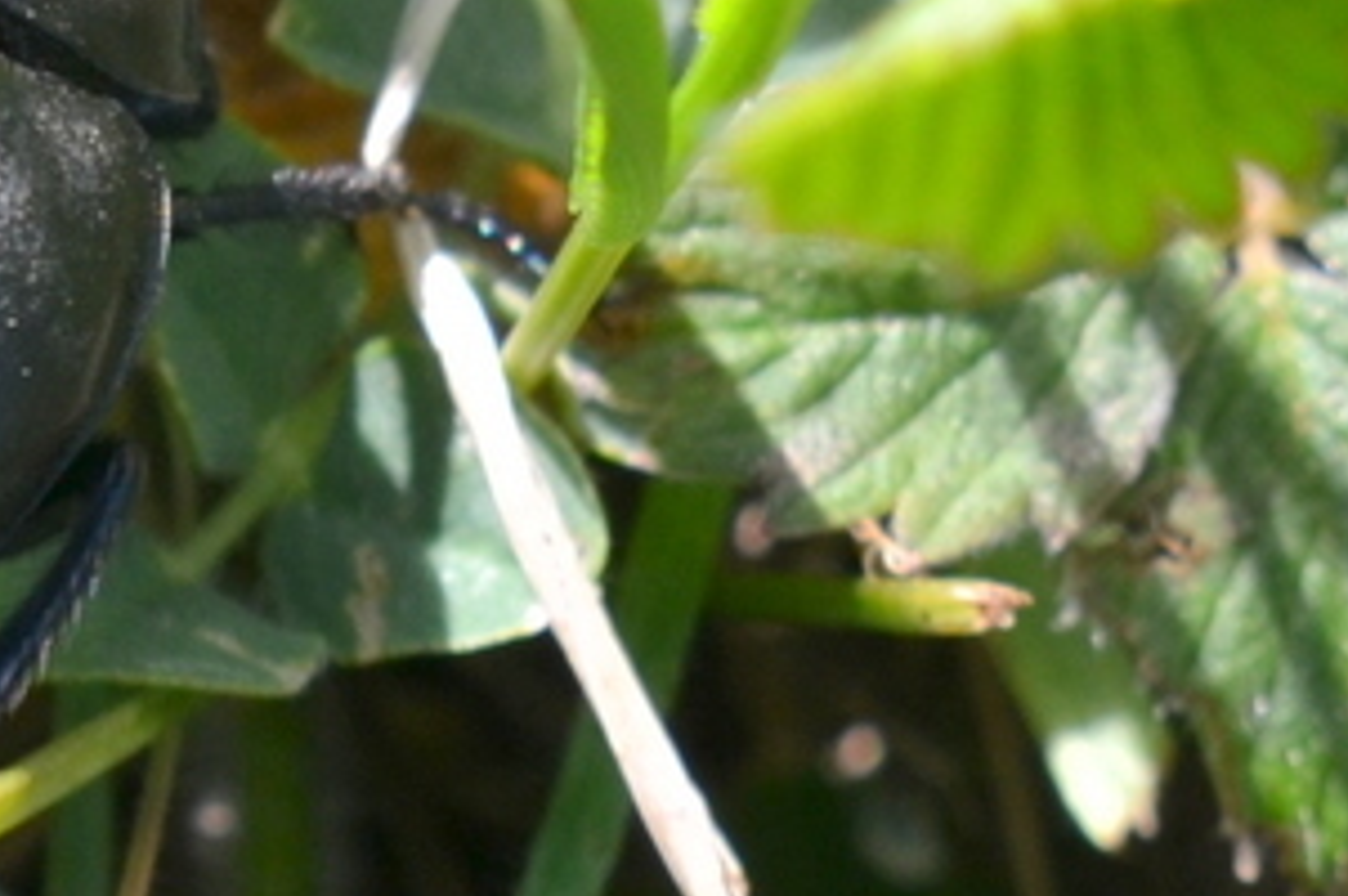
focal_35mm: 263
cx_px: -390
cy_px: 54
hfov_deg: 7.8
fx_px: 9822
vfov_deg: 5.2
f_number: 8
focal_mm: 55
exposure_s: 1/125
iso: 200
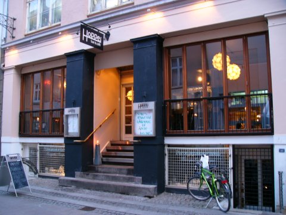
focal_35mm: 36
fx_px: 297
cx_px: 143
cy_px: 108
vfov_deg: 39.7
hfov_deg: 51.4
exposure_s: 1/4
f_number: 2.8
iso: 50
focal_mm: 6
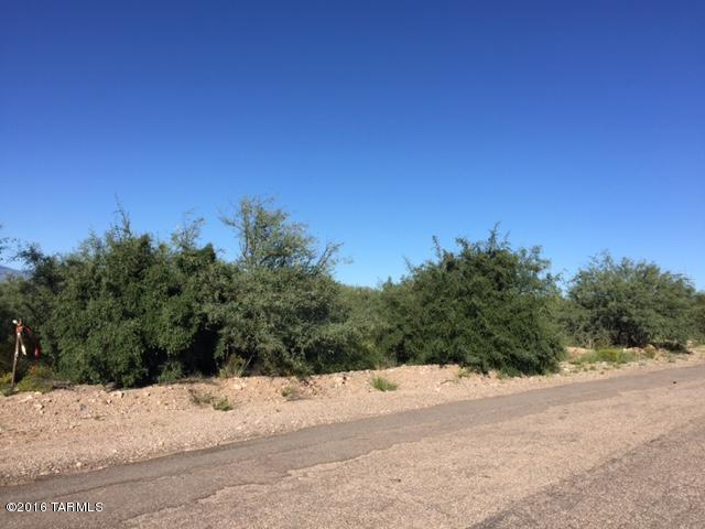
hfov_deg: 61.7
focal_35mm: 29
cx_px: 352
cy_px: 264
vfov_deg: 48.2
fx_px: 591
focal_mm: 4.15
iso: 32
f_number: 2.2
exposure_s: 1/2198
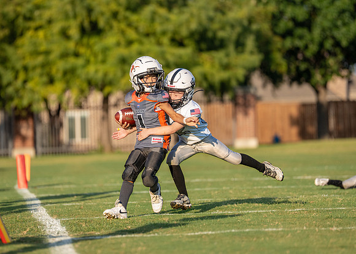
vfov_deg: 5.1
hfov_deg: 7.2
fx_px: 2832
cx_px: 148
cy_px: 118
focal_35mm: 280
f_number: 2.8
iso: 320
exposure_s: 1/5000
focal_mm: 200
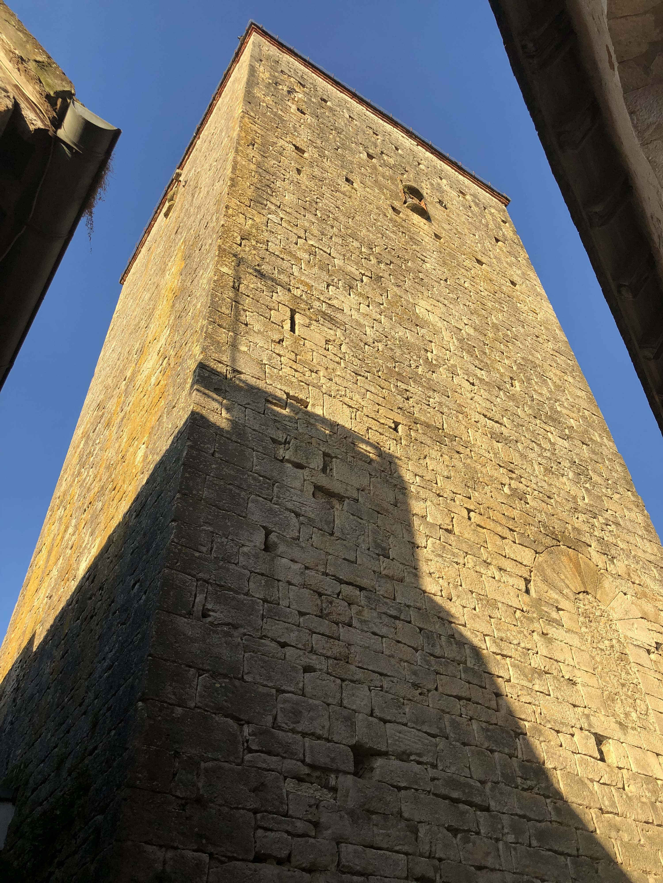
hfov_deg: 49.7
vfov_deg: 63.4
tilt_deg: +47.3
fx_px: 715
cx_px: 332
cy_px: 442
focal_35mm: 28
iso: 20
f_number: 1.8
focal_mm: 4
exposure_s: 1/631
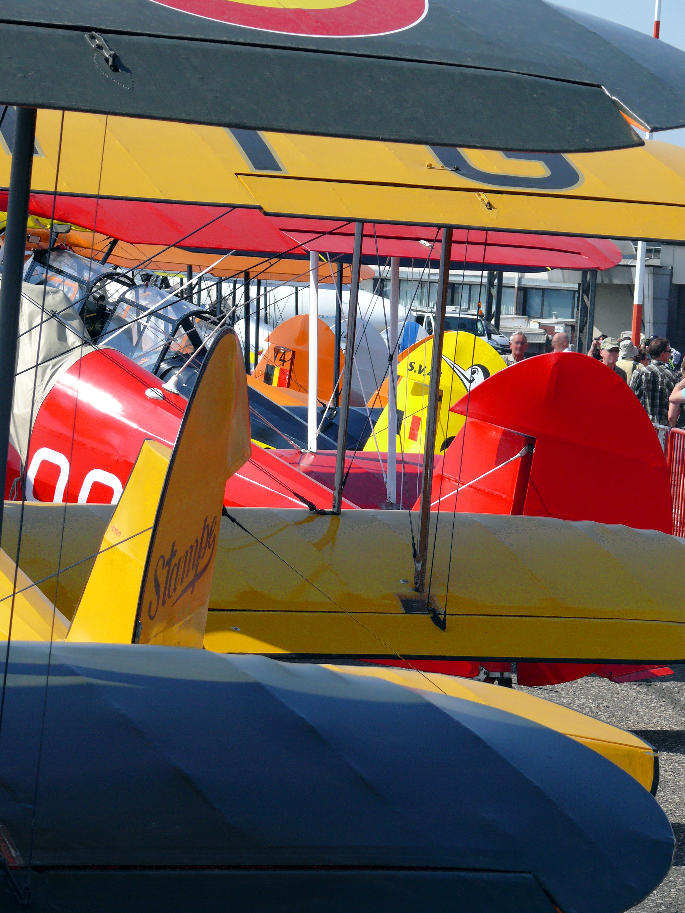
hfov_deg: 8.7
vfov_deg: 11.6
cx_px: 342
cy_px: 456
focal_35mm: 170
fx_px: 4485
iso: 100
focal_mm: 35.9
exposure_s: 1/400
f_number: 6.3
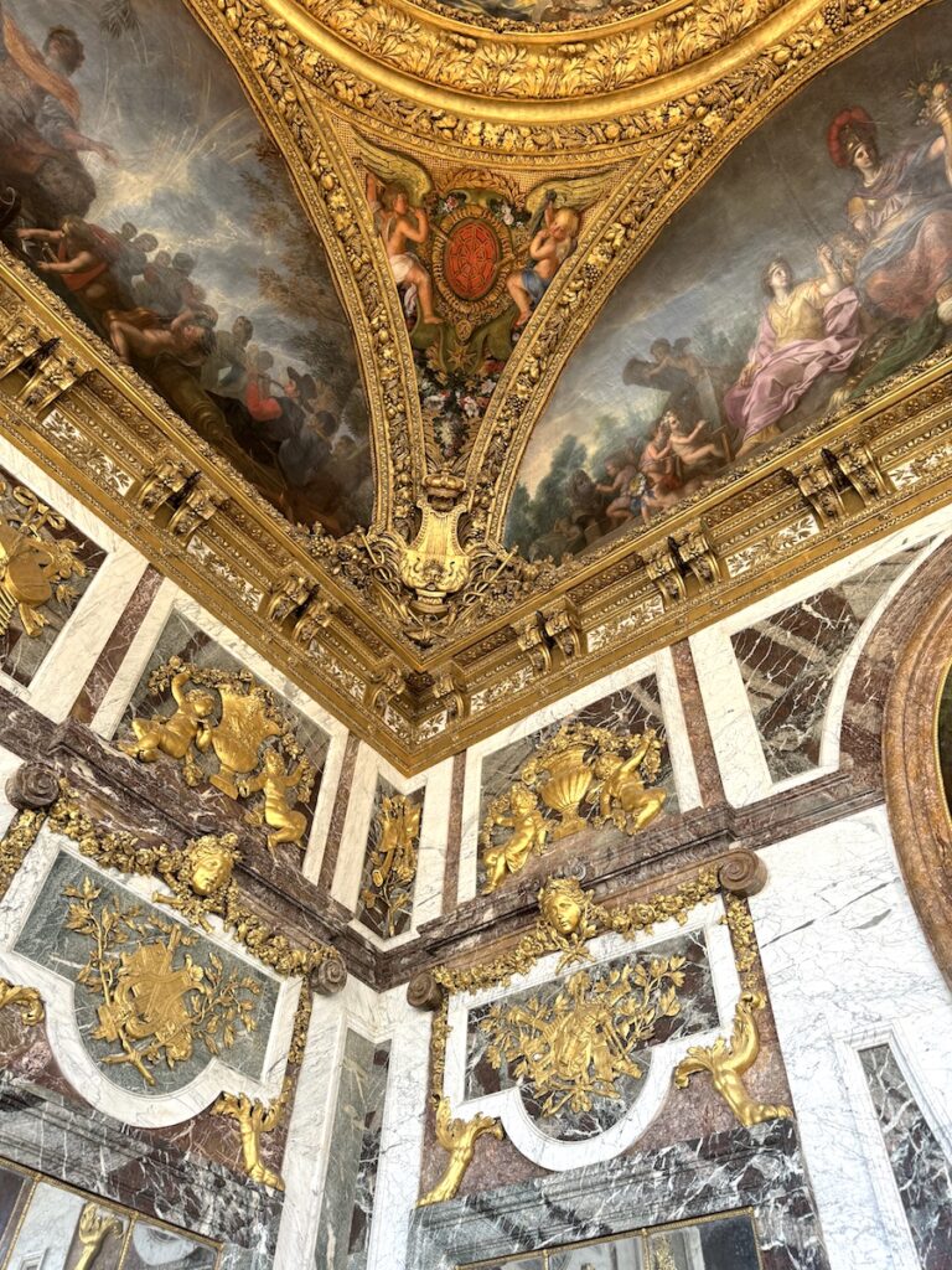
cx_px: 476
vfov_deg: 71.6
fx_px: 880
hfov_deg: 56.8
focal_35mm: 24
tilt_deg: +49.5
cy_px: 635
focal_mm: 6.76
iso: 125
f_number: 1.78
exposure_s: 1/100
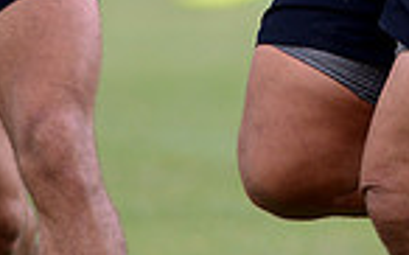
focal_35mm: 1219
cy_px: -251
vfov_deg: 1.1
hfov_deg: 1.7
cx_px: 112
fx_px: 13577
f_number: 2.8
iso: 400
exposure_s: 1/800
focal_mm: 300
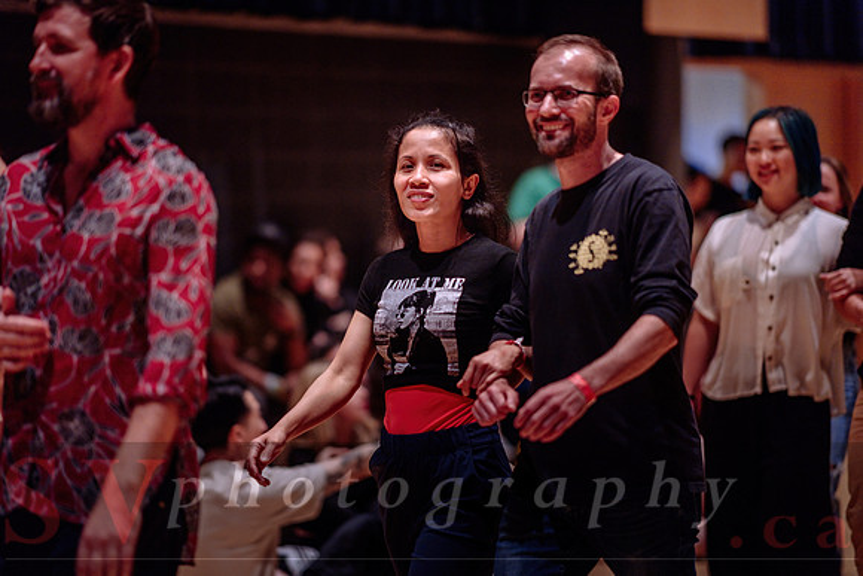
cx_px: 432
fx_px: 2518
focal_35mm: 105
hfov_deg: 19.5
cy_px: 288
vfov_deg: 13.0
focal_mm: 105
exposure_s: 1/250
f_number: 1.4
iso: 2000
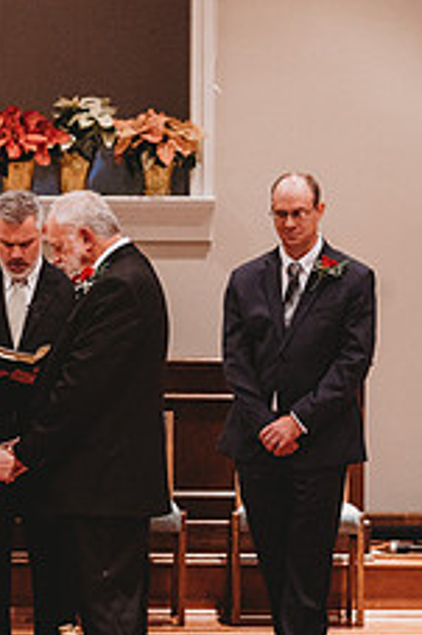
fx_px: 4191
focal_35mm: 238
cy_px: 280
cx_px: 42
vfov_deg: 8.7
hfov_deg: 5.8
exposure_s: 1/200
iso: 5000
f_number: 4
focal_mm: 120
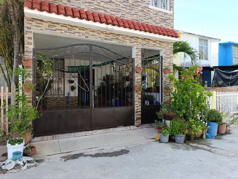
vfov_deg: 59.0
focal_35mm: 23
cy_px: 90
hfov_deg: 73.9
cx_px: 119
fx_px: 158
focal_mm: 6.14
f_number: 1.6
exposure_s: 1/120
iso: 64
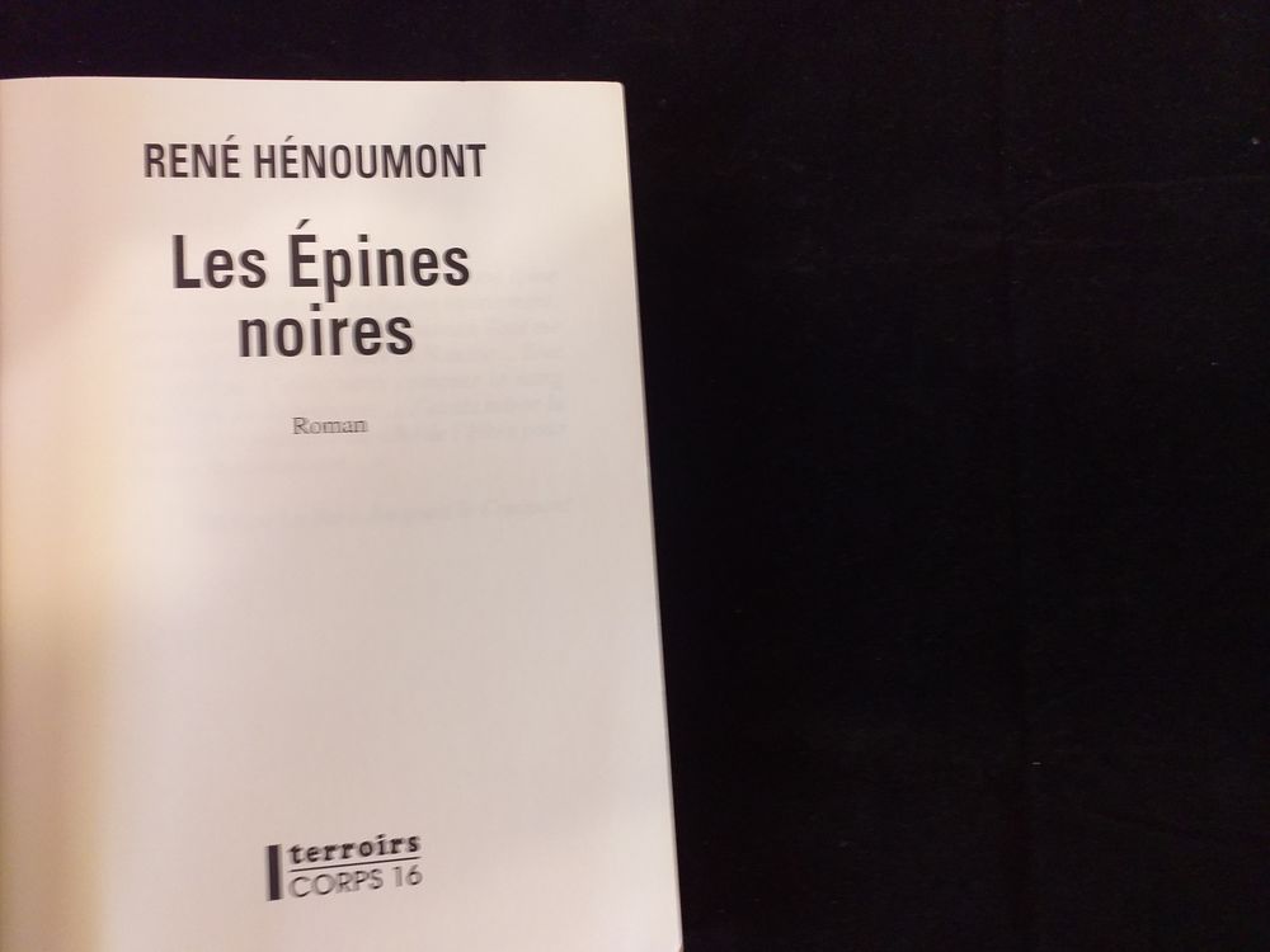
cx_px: 635
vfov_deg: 53.1
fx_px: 954
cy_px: 476
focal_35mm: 26
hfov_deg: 67.3
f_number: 1.9
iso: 125
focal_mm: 3.6
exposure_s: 1/20
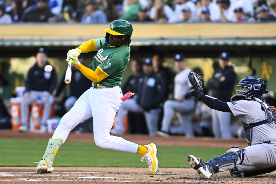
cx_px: 138
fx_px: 3465
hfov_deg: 4.6
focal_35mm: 452
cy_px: 92
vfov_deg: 3.0
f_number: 2.8
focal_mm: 300
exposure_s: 1/2500
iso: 2000
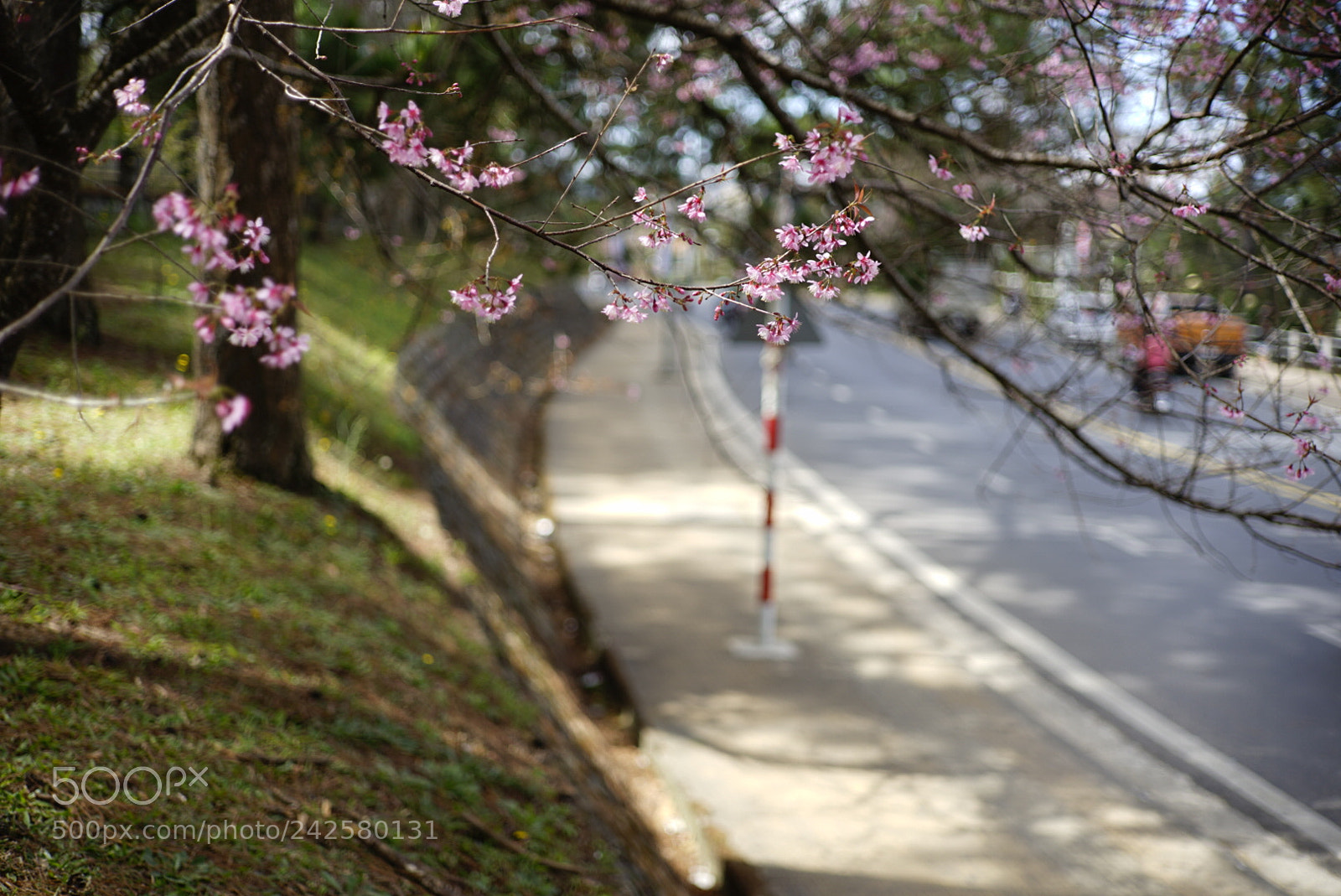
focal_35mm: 45
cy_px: 448
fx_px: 1677
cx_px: 670
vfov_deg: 29.9
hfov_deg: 43.6
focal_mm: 45
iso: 50
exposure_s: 1/500
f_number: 2
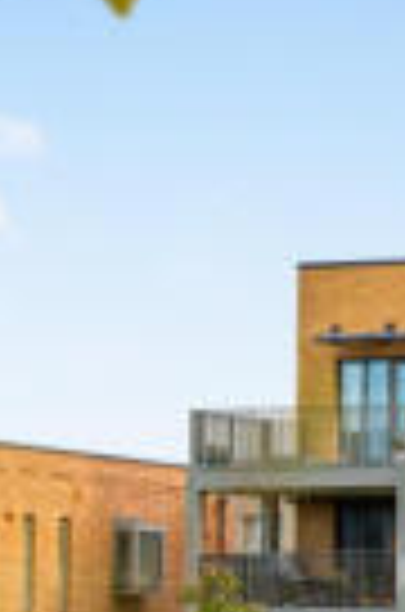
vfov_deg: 7.8
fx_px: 4461
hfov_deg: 5.1
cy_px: 317
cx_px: 850
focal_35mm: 263
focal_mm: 50
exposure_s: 1/1250
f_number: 4.5
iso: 400
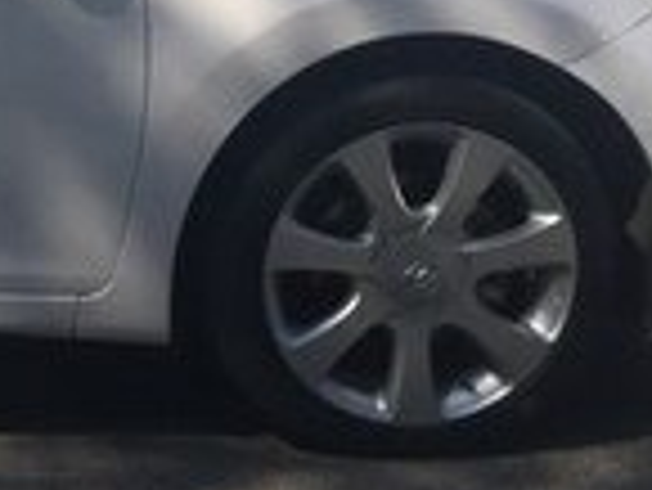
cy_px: -70
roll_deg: -1.8
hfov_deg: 13.3
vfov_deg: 11.1
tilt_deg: -9.9
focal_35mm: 132
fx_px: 2488
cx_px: -558
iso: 32
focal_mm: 4.15
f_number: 2.2
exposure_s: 1/2825
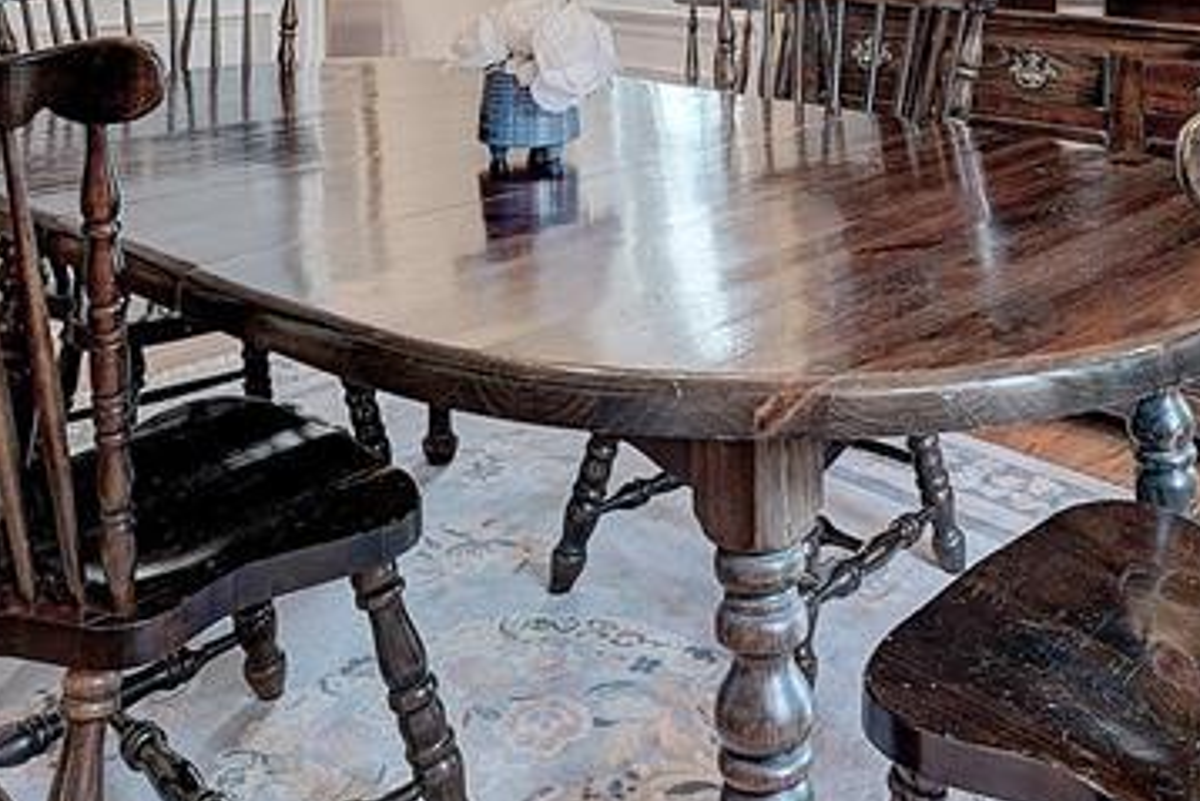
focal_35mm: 40
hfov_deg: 47.8
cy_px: -77
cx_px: 781
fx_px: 1334
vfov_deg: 30.1
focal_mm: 14
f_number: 8
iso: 500
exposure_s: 1/10
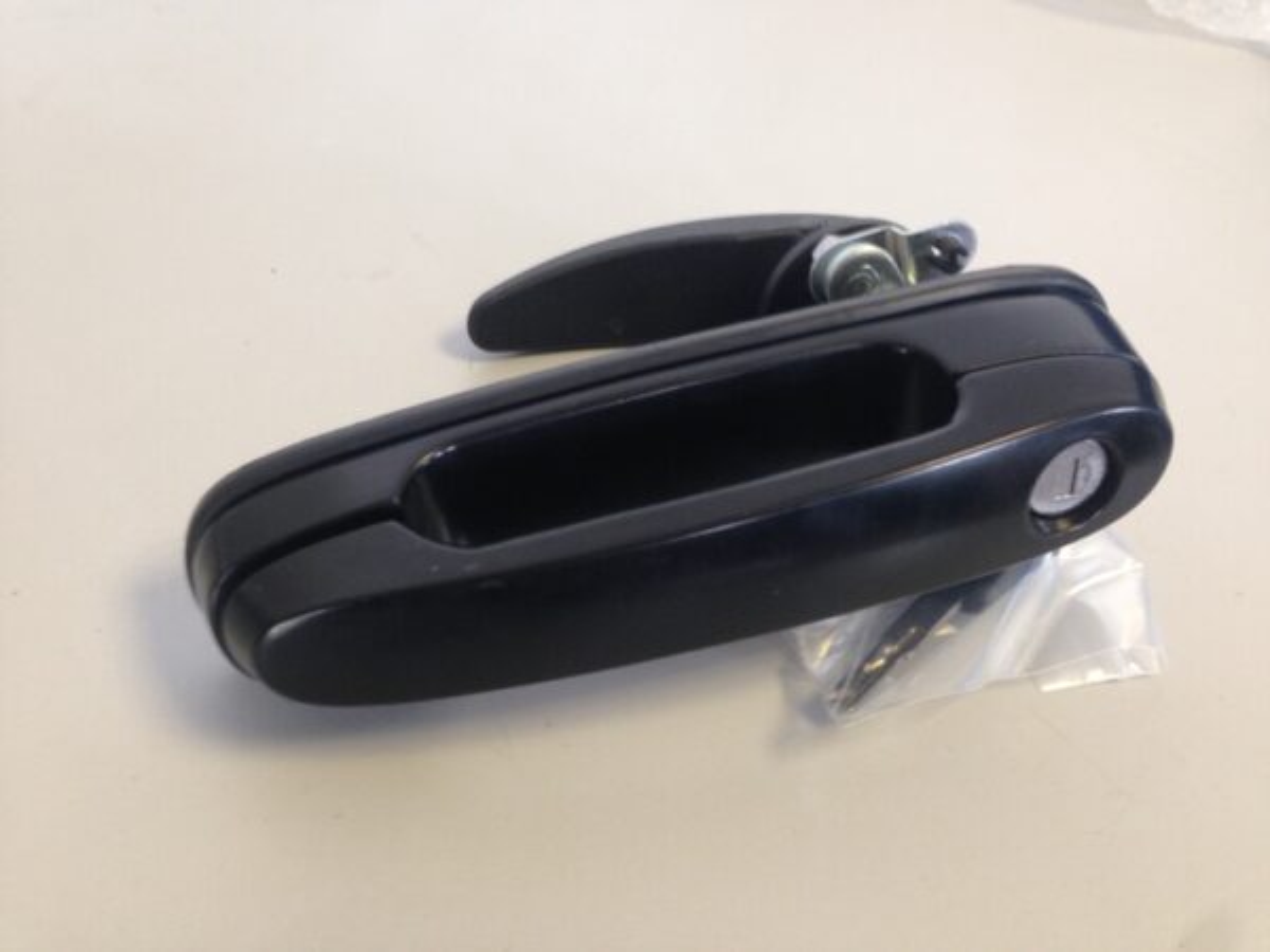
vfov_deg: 42.9
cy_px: 476
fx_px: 1211
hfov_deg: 55.4
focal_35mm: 33
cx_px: 635
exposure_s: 1/20
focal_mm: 4.12
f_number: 2.4
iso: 100
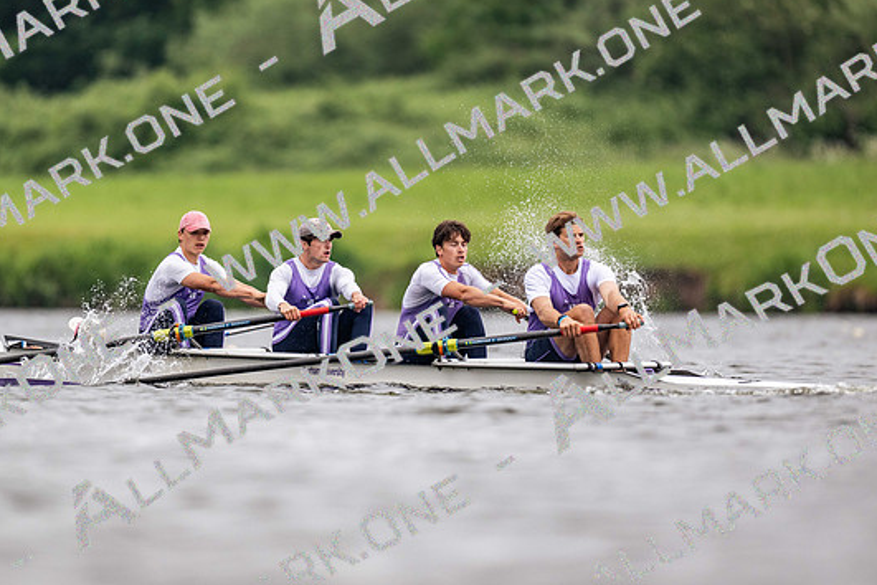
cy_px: 297
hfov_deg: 3.1
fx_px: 15980
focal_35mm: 656
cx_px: 408
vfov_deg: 2.1
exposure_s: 1/2000
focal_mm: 600
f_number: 4
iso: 1000
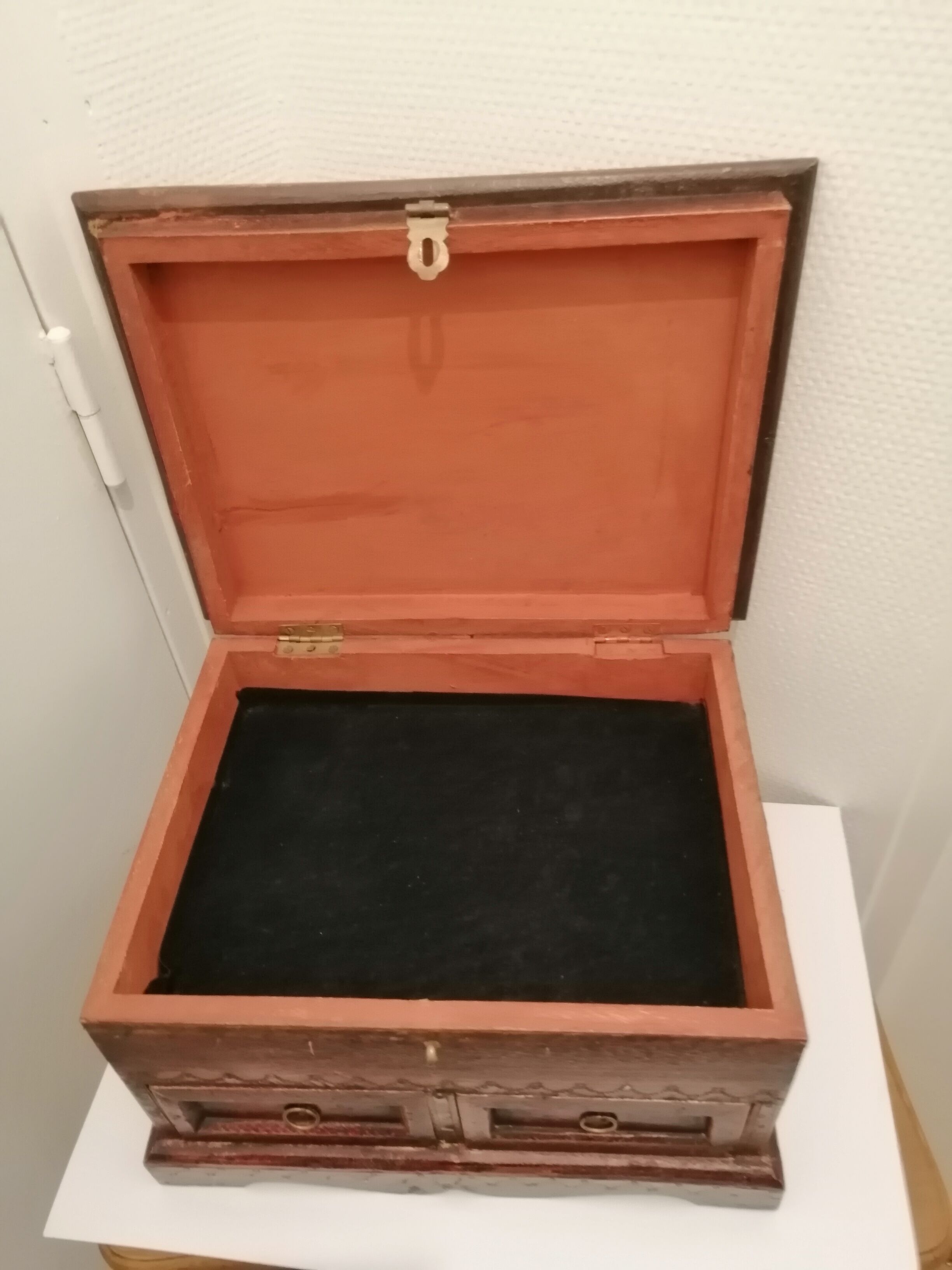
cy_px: 635
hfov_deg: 53.1
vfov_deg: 67.3
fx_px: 953
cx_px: 476
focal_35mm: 26
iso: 400
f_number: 1.8
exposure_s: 1/25
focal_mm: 3.96
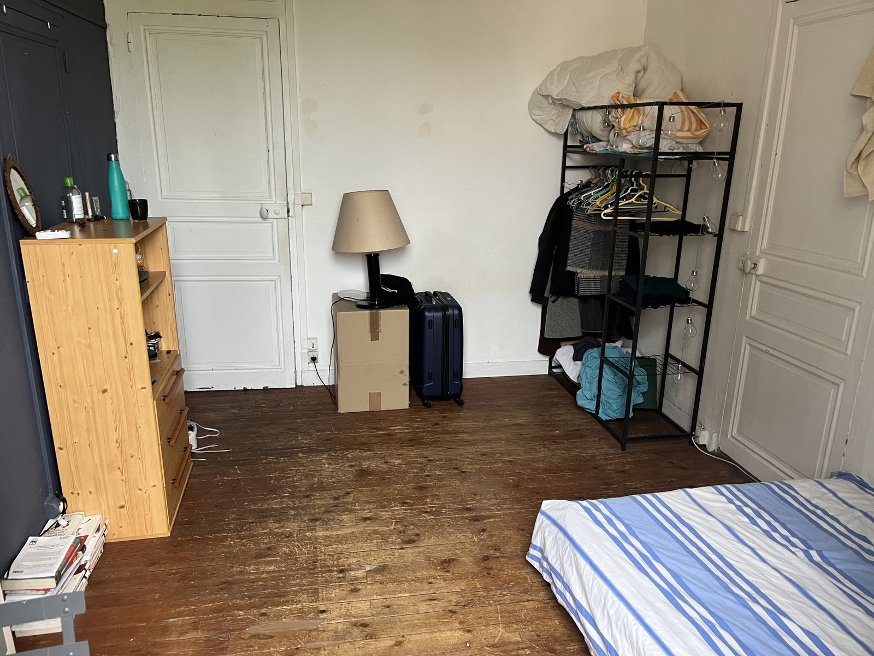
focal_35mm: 26
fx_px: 656
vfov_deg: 53.1
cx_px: 437
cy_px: 328
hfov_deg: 67.3
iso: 125
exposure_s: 1/69
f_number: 1.6
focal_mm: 5.1
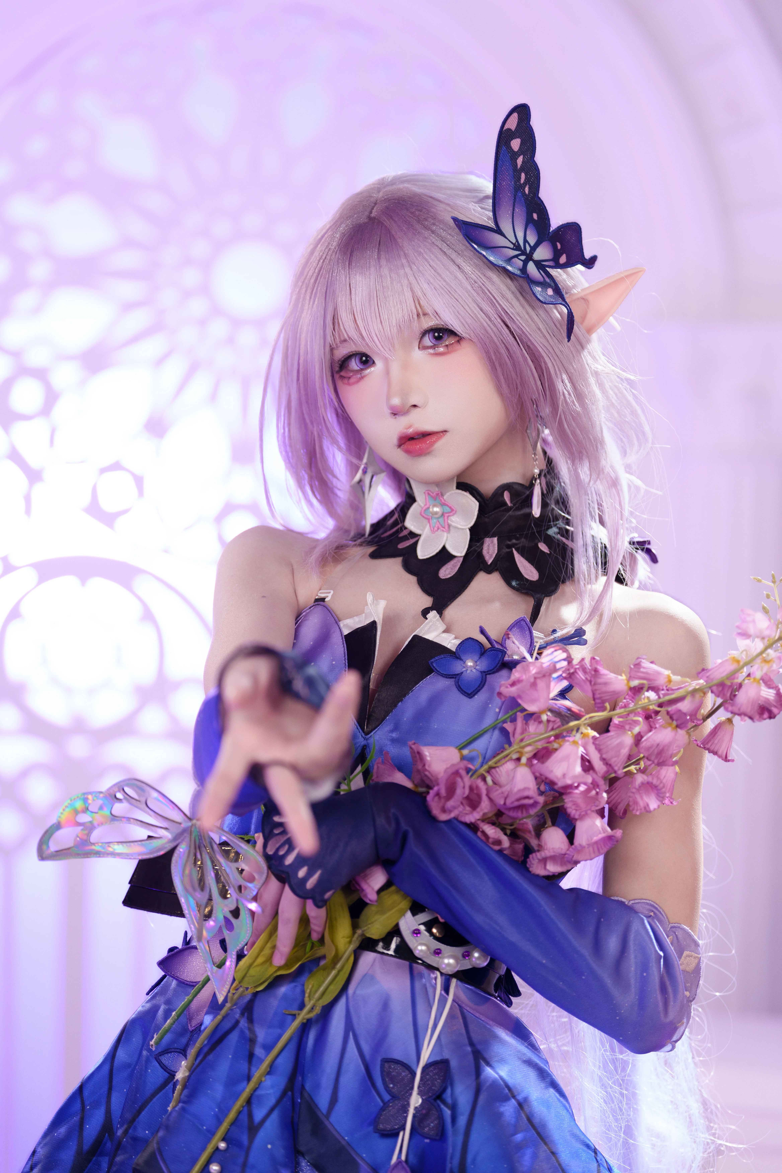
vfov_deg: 20.6
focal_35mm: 99
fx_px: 3225
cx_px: 391
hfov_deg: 13.8
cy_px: 586
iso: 500
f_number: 2.8
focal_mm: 99
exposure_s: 1/160
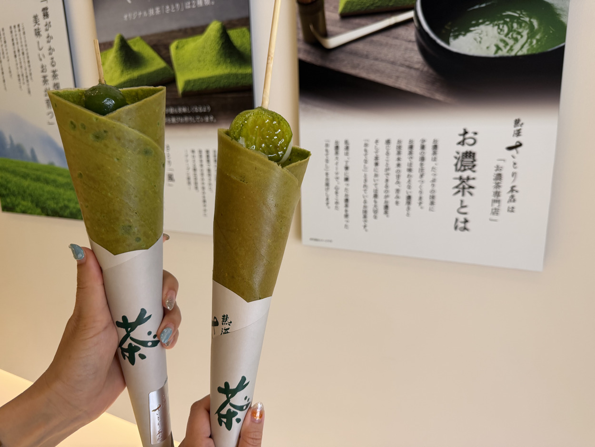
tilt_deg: -13.2
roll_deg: +1.9
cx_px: 298
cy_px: 224
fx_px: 413
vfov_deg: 56.8
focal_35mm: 24
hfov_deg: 71.6
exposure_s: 1/121
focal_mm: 6.76
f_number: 1.78
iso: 125
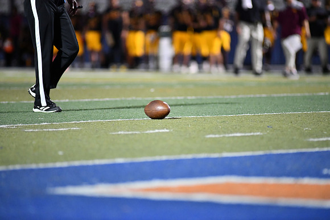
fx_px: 2751
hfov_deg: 6.9
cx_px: 165
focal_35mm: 300
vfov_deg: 4.6
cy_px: 110
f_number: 2.8
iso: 5000
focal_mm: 300
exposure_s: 1/1000
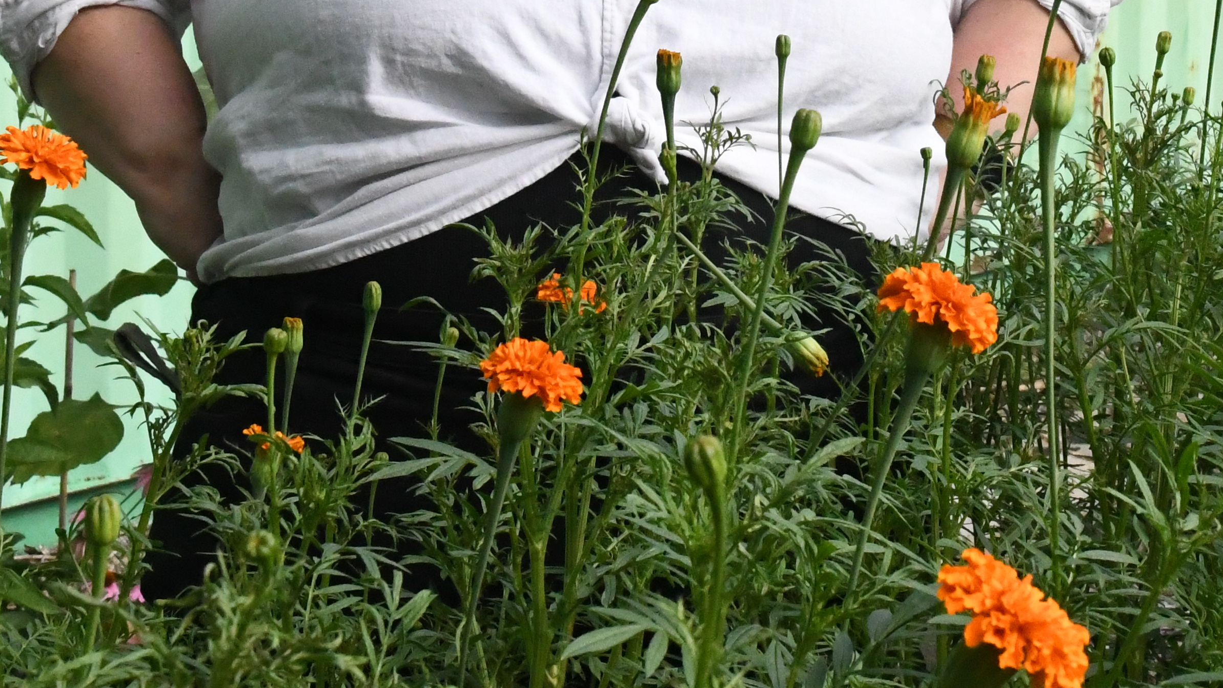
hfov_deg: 23.6
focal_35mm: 88
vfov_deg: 13.6
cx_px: 1074
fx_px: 2854
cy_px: 29
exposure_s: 1/8000
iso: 6400
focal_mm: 24
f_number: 10
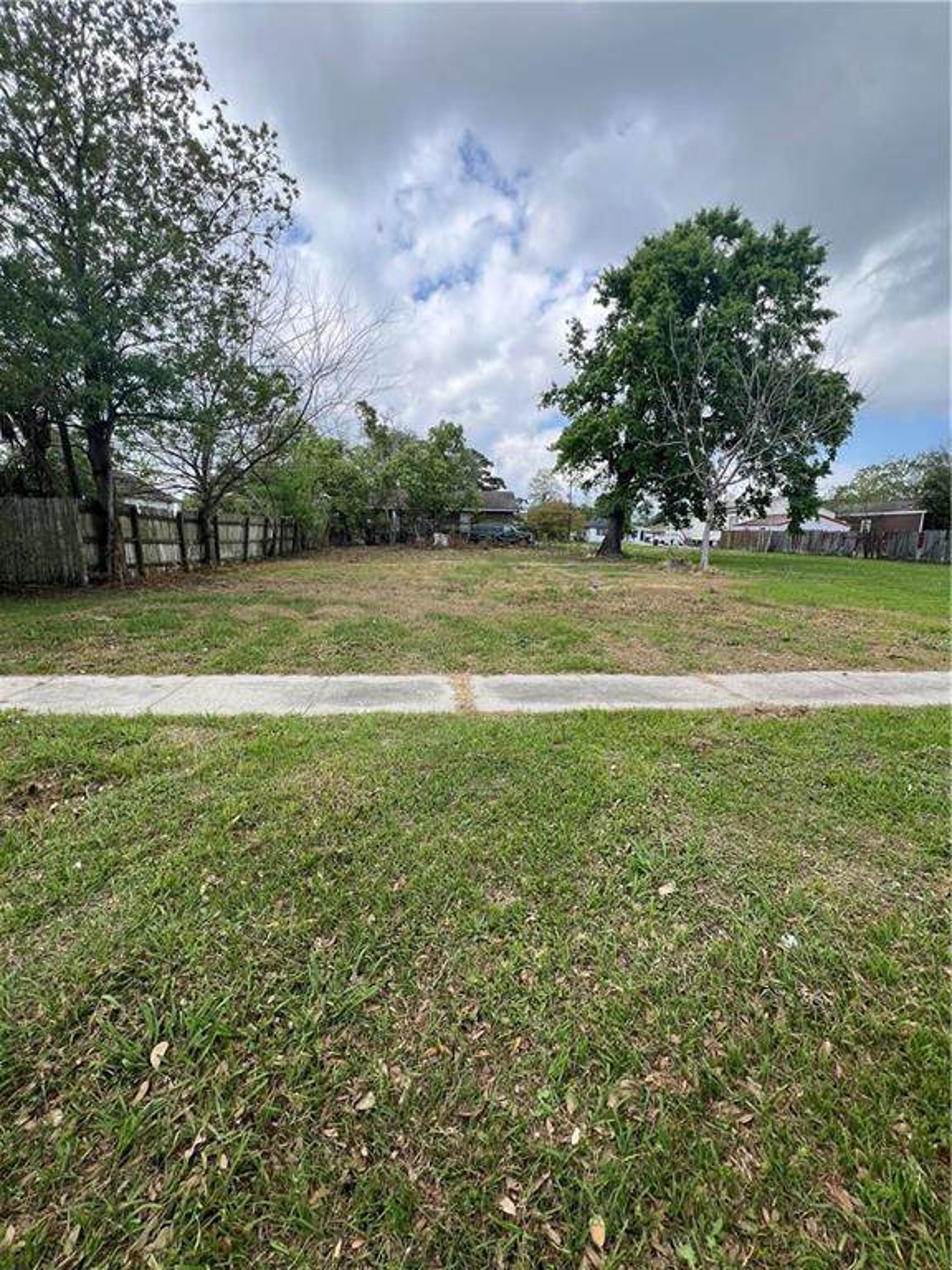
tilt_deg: -11.4
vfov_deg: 106.2
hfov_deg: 89.9
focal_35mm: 13
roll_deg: -1.8
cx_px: 476
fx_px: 477
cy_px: 635
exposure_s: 1/827
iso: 32
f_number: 1.8
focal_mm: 1.57
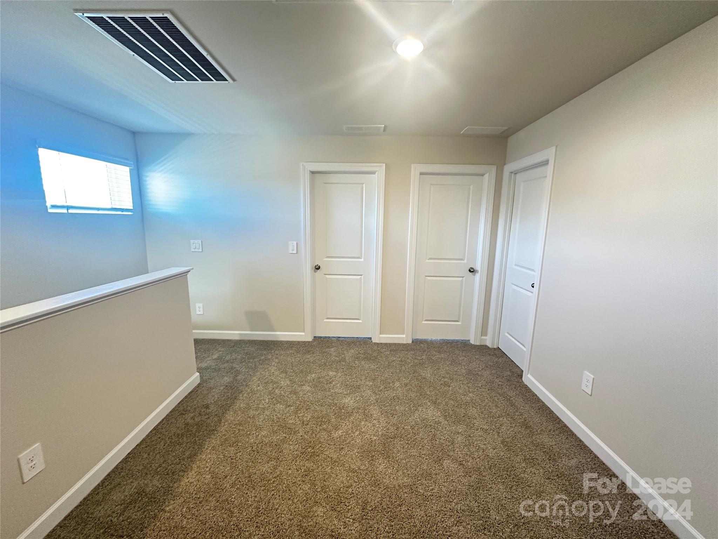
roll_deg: -0.4
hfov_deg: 102.1
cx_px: 359
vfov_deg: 85.7
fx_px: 290
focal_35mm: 14
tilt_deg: -9.5
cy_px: 270
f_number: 2.2
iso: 500
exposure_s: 1/60
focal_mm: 2.22
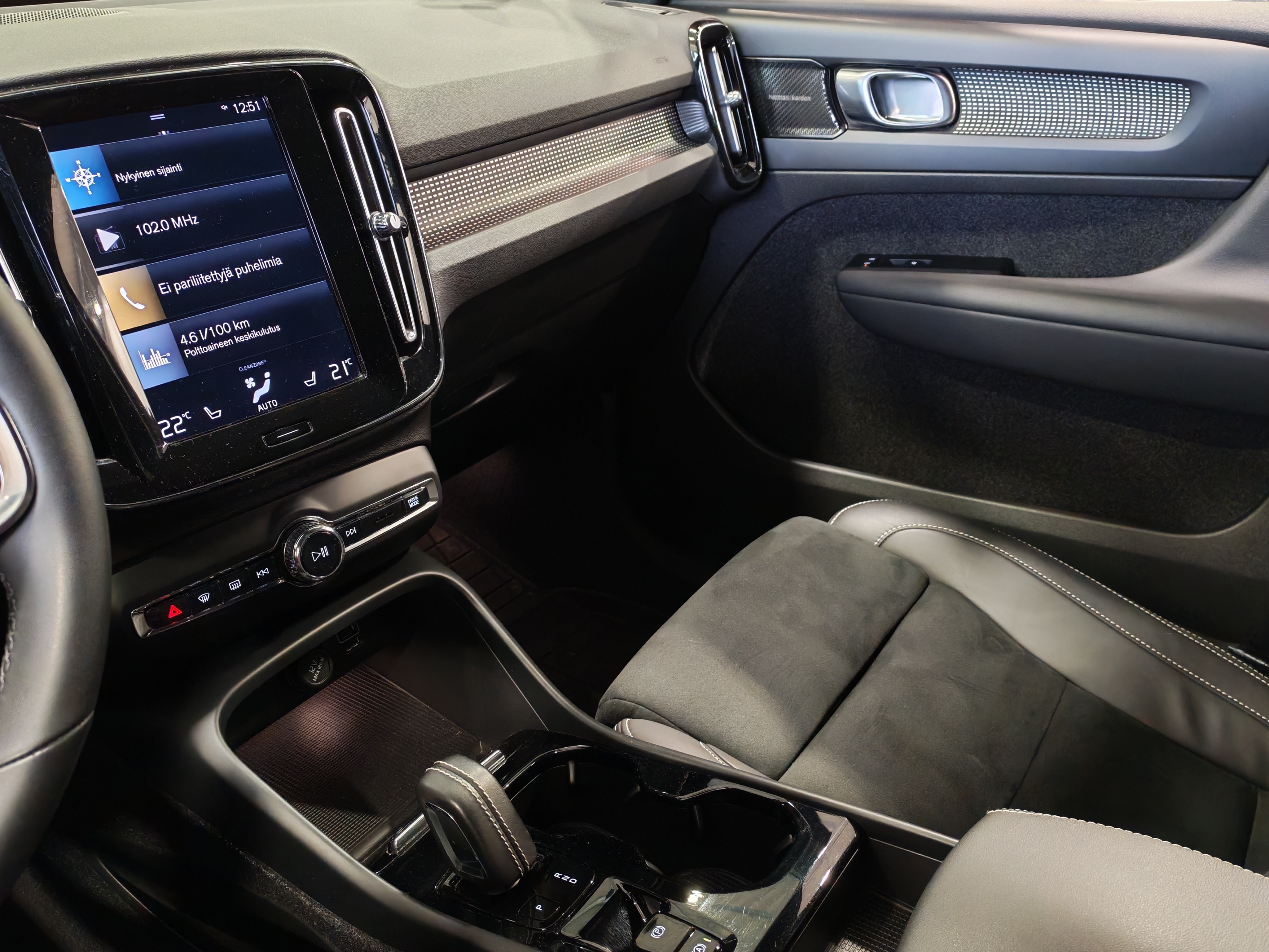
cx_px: 634
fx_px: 1136
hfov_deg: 58.4
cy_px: 476
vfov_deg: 45.4
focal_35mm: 31
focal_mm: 6.12
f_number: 1.9
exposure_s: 1/33
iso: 1600
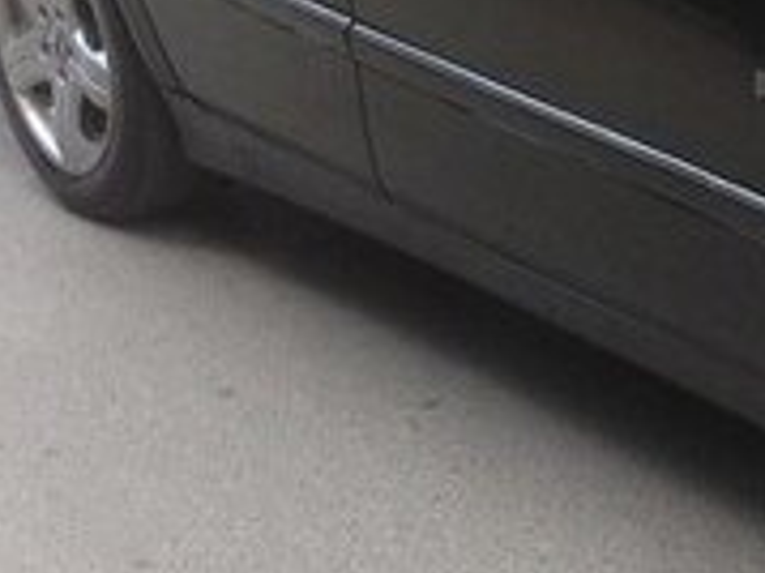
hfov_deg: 14.9
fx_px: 2694
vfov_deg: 12.1
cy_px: 135
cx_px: 1192
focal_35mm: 122
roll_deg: -0.4
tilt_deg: -17.7
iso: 50
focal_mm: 4.12
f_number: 2.4
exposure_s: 1/193
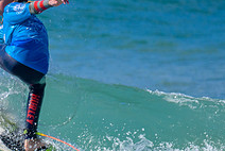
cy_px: 163
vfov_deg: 0.5
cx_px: -108
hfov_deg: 0.7
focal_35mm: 3002
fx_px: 18788
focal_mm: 800
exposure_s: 1/2000
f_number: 6.3
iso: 360
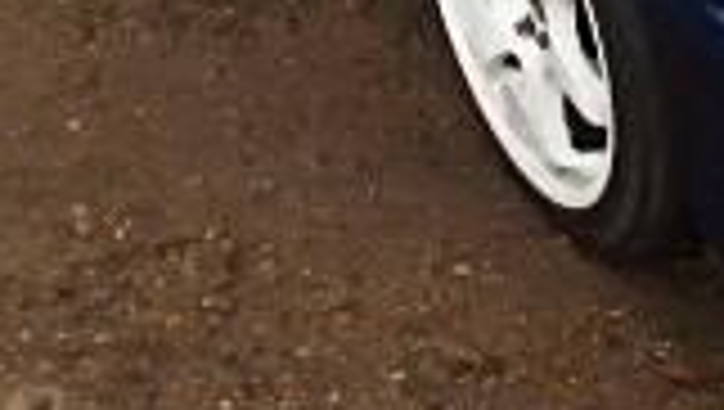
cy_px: -338
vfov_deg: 12.2
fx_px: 1749
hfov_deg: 22.0
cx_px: 814
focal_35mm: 91
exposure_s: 1/80
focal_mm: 3.7
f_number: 3.5
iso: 125
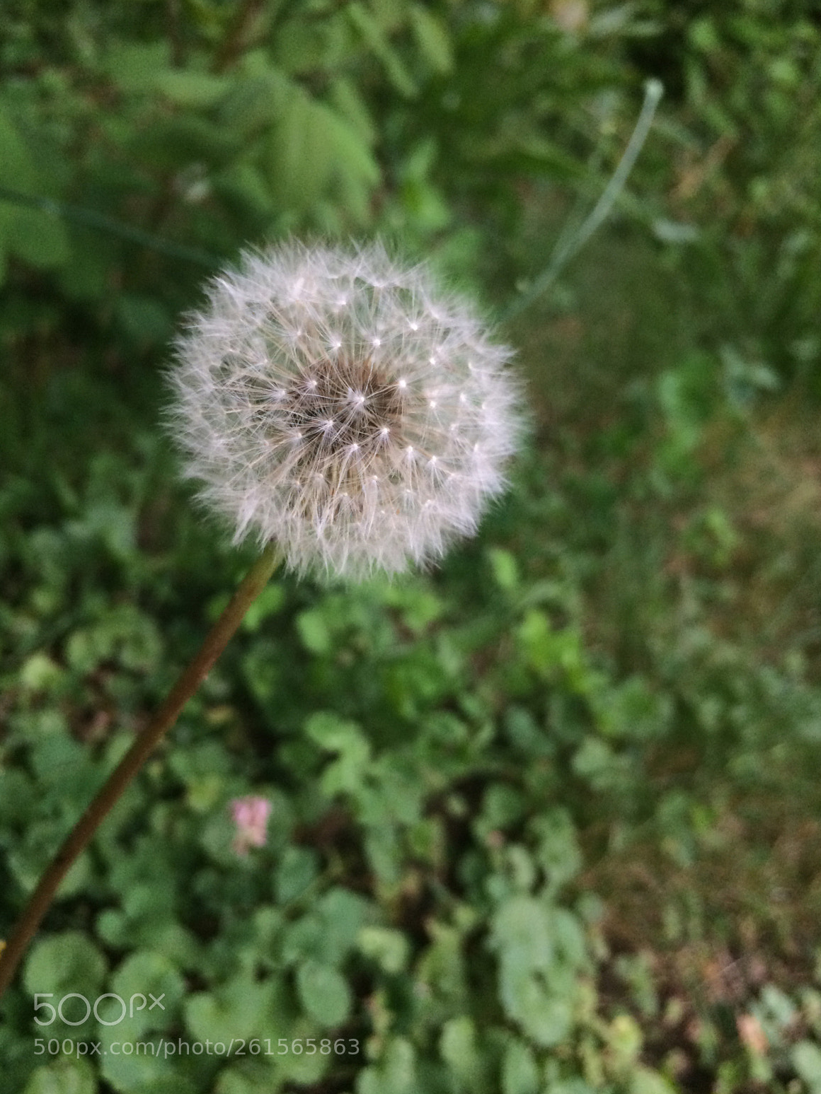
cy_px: 537
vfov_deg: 60.0
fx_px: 949
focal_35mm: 30
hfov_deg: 46.8
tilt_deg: -33.0
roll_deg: -25.4
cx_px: 414
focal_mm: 4.15
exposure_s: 1/30
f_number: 2.2
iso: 64
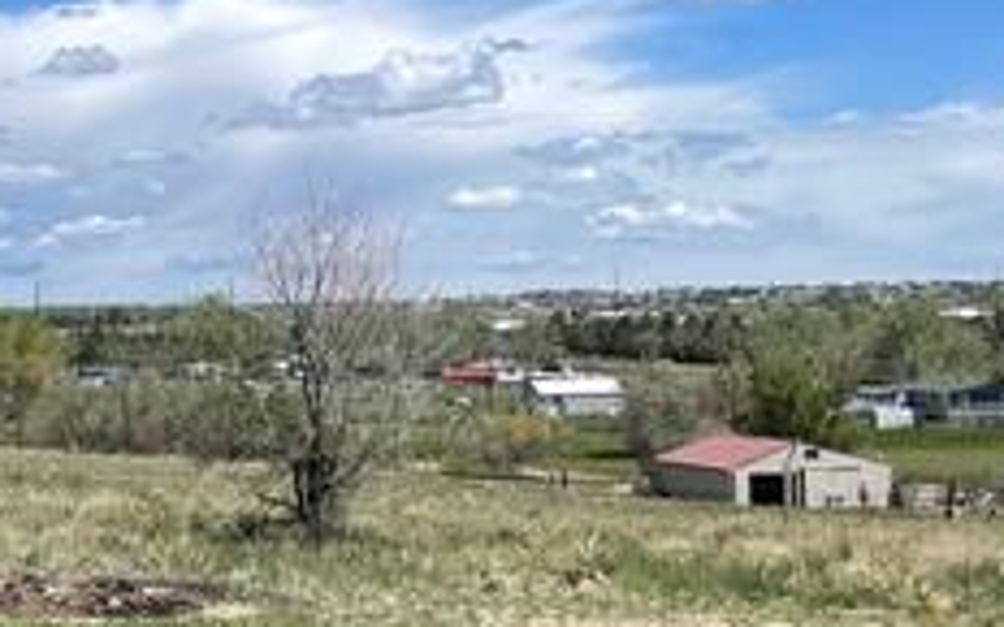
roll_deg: +2.6
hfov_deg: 23.7
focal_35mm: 76
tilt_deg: -1.0
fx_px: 2080
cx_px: -320
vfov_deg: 17.1
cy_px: 383
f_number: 1.6
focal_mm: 4.2
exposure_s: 1/4651
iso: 32
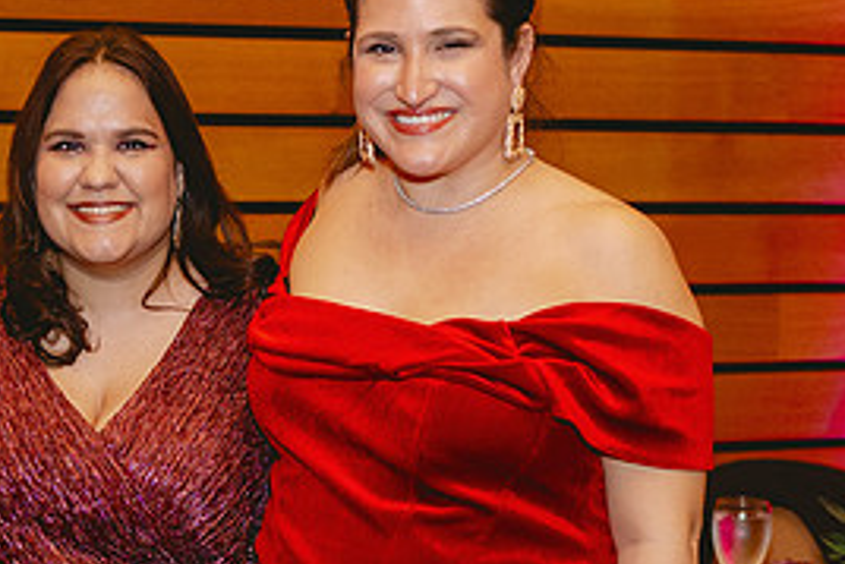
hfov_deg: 17.2
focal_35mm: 118
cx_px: 192
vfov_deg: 11.6
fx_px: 2771
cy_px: 443
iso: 1600
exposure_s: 1/125
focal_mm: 35
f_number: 2.5
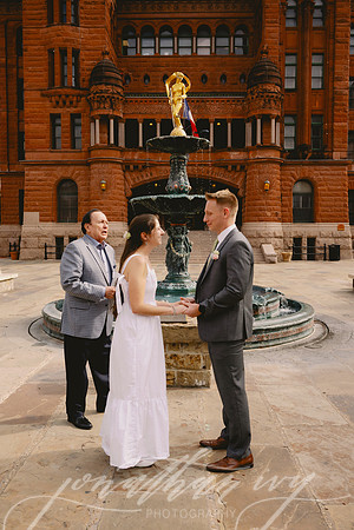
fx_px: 457
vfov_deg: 60.3
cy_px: 265
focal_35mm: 31
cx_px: 177
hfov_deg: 42.3
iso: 500
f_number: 5.6
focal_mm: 31
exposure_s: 1/1600
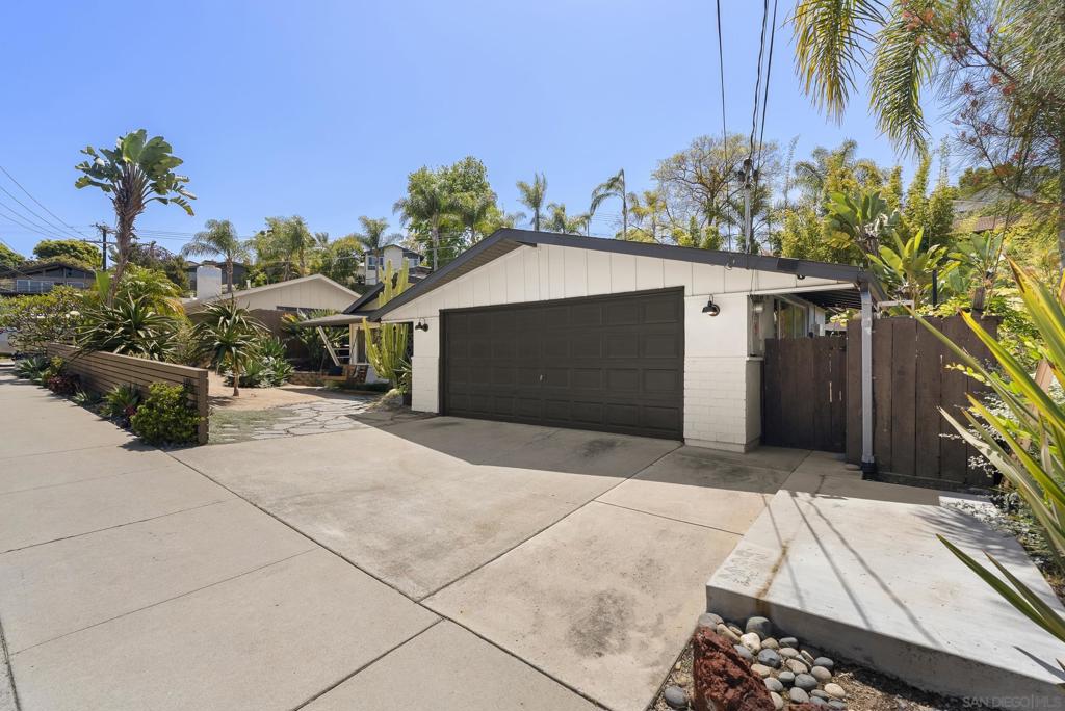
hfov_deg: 96.7
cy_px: 356
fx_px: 474
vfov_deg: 73.8
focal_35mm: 16
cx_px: 532
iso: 500
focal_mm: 16
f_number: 8
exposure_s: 1/800
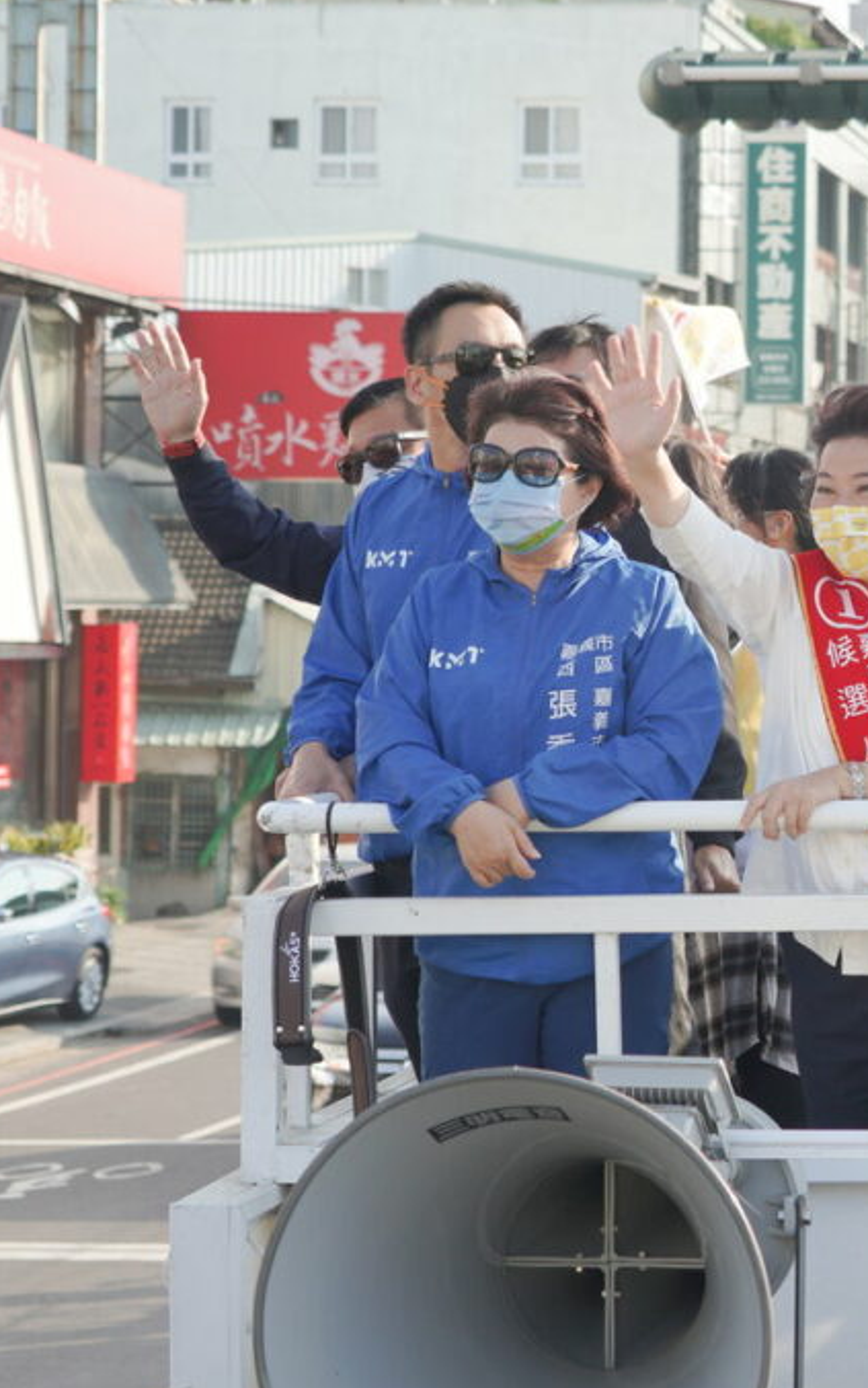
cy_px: 697
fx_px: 3328
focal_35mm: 88
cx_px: 1028
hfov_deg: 14.4
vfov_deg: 23.5
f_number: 5
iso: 160
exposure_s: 1/400
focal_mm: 57
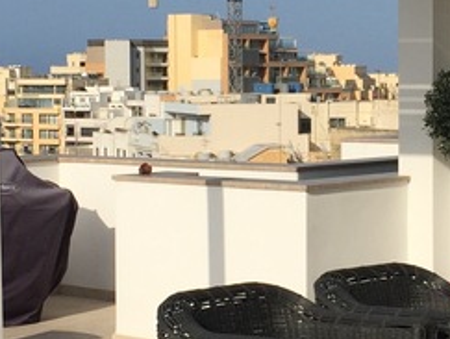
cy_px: 163
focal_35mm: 122
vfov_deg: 12.2
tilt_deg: -1.9
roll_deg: -0.3
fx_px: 1588
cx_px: 324
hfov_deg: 16.1
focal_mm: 4.15
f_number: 2.2
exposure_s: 1/3968
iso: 32
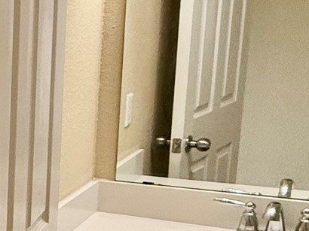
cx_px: -399
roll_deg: +4.6
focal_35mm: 70
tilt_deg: -8.6
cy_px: 140
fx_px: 624
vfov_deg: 21.0
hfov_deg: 16.0
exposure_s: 1/120
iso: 160
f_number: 2.2
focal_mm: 2.22
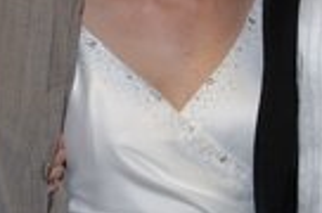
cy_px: -51
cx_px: 161
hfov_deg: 10.4
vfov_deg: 6.8
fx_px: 1767
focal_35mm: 198
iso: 400
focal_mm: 28
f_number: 5
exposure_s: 1/50
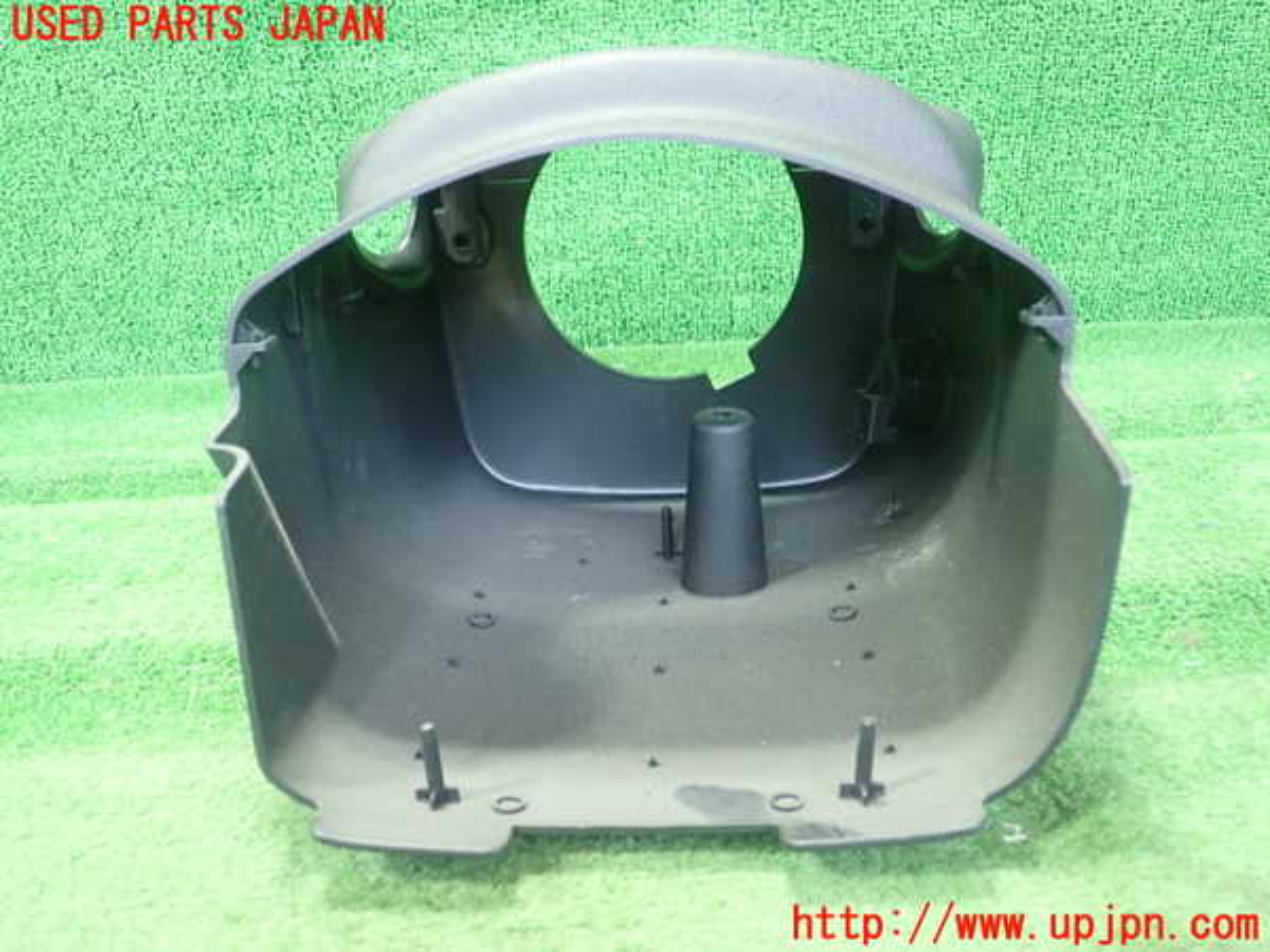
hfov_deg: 60.0
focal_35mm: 30
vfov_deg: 46.8
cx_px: 635
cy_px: 476
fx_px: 1101
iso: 800
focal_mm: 5.5
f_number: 2.3
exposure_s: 1/60
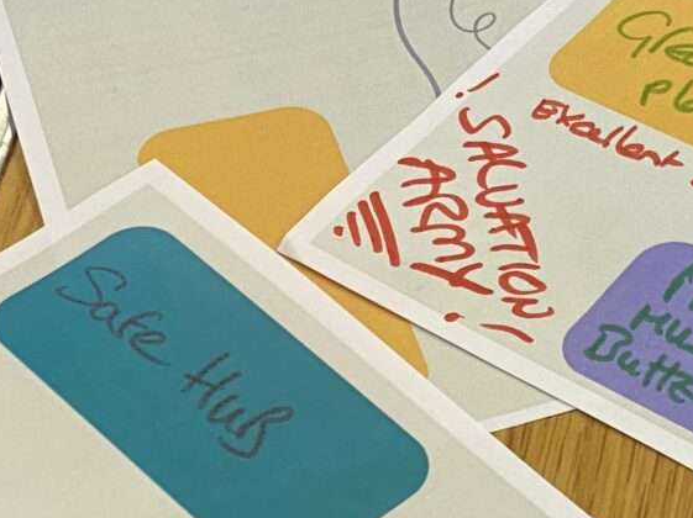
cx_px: 744
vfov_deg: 7.7
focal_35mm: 190
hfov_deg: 10.3
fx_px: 3801
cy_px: -143
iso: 80
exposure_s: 1/50
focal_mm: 6
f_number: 2
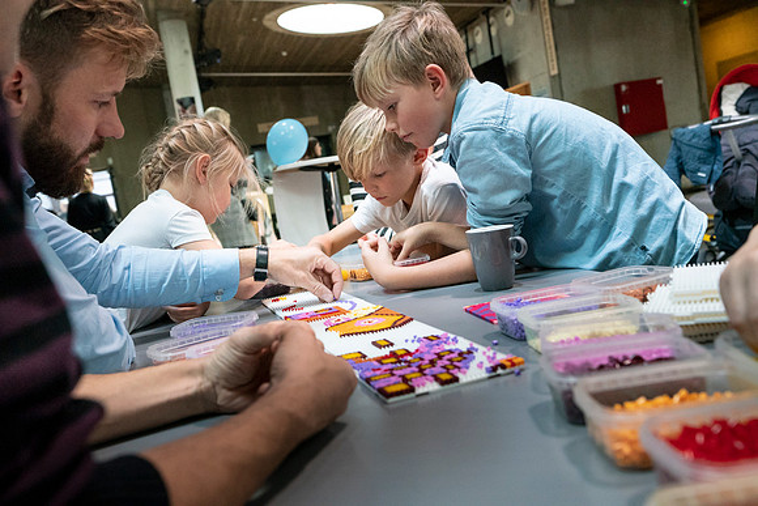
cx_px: 379
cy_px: 253
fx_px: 737
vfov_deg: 37.9
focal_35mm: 35
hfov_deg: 54.4
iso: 8000
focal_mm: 35
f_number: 5
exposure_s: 1/200
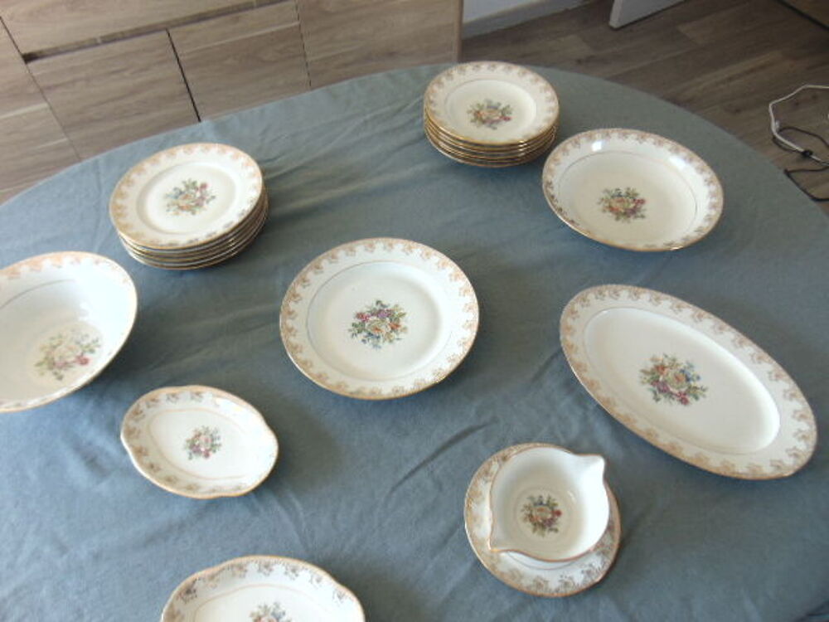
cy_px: 311
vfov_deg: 54.9
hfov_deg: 69.4
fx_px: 599
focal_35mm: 25
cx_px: 414
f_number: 3
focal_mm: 4.5
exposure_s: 1/40
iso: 80
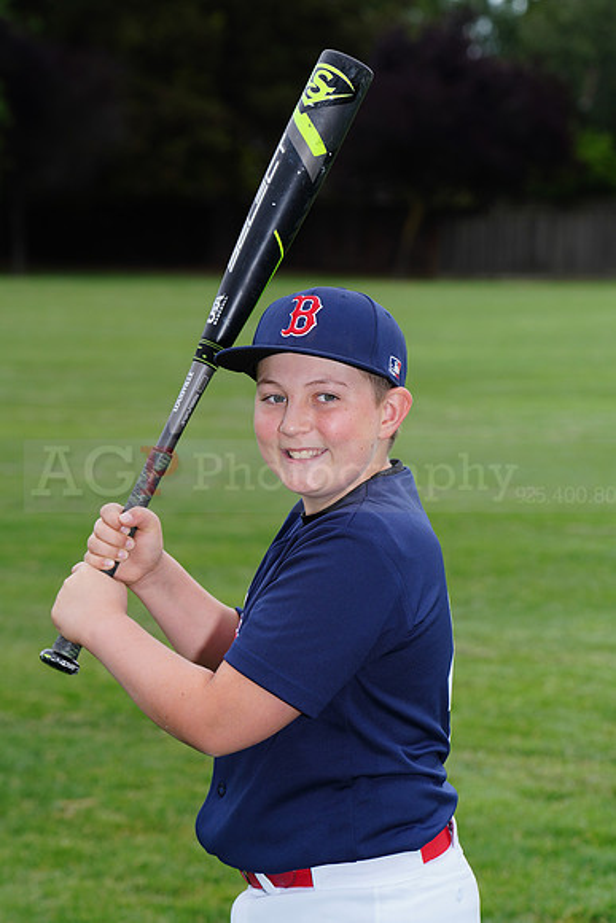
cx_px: 308
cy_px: 462
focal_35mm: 164
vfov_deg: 12.5
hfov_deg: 8.4
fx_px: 4206
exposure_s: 1/250
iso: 200
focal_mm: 164
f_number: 9
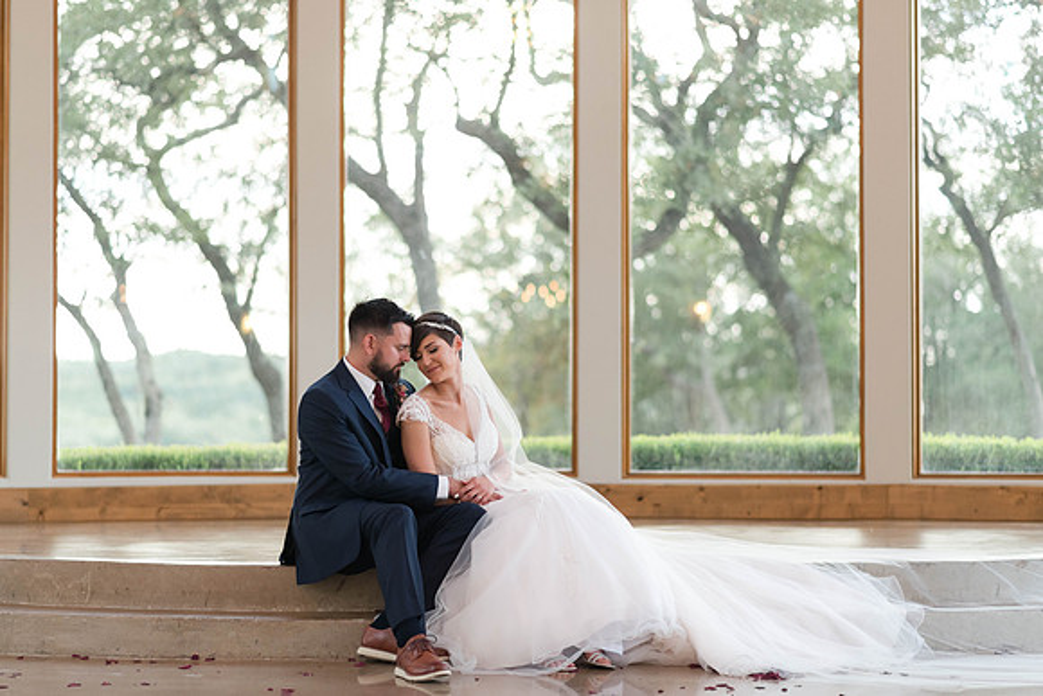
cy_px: 348
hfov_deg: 23.2
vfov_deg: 15.6
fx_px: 2542
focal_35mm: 88
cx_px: 506
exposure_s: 1/250
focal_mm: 85
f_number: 1.8
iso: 800
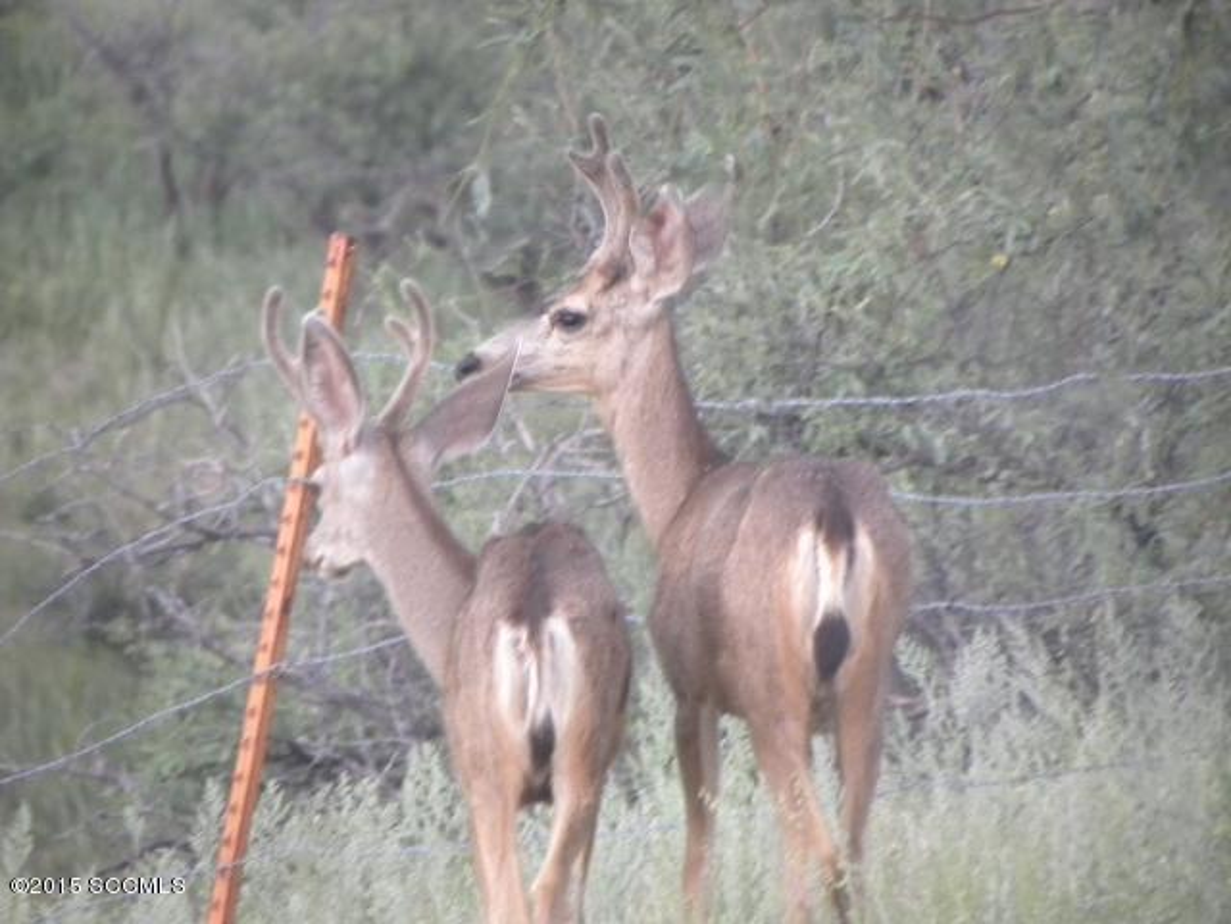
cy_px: 462
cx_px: 616
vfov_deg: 2.7
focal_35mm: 550
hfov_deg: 3.6
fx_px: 19559
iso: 400
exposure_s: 1/11.8
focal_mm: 97.8
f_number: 5
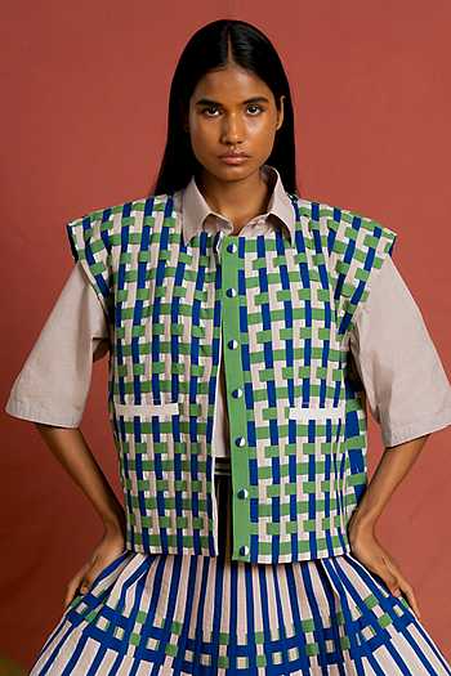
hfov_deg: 29.9
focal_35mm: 45
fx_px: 846
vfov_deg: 43.6
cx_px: 226
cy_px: 338
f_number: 2.8
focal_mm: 45
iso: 1000
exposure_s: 1/200
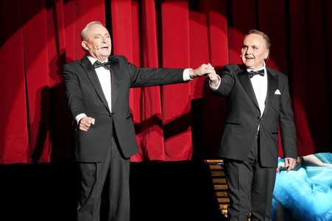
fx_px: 1843
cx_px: 166
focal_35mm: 200
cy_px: 110
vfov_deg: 6.9
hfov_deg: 10.3
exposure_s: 1/250
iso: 2500
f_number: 5.6
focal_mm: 200
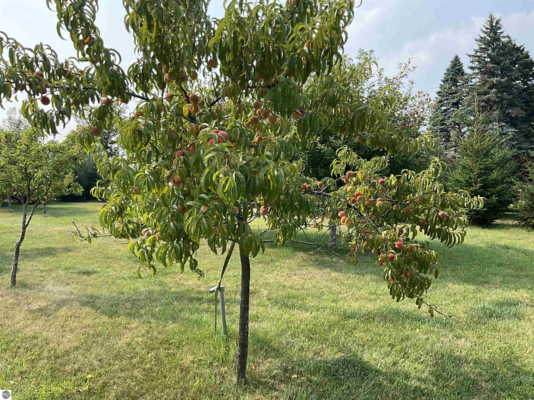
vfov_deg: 48.2
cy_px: 200
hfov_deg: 61.7
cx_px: 267
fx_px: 447
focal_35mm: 29
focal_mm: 3
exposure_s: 1/719
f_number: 1.8
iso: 25
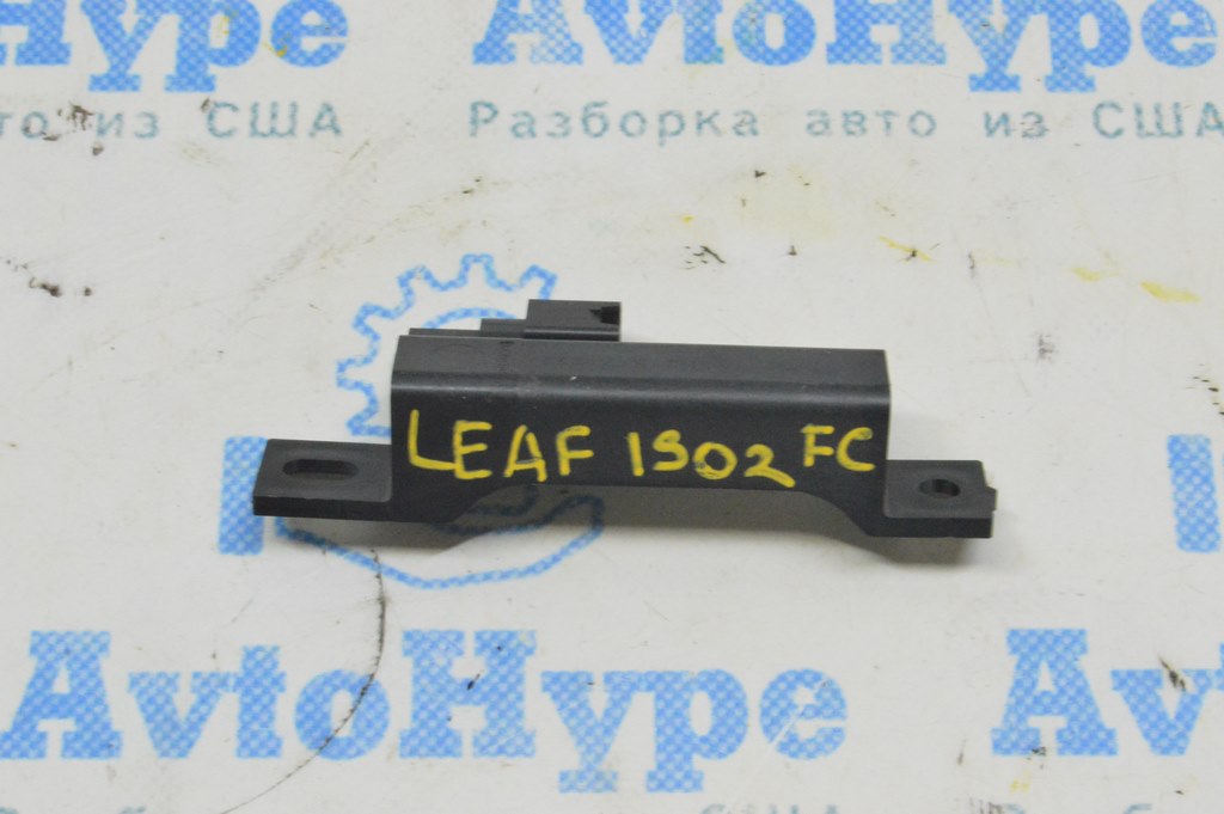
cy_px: 407
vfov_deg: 16.5
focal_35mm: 82
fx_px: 2803
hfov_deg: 24.6
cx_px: 612
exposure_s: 1/20
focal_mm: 55
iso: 6400
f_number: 20
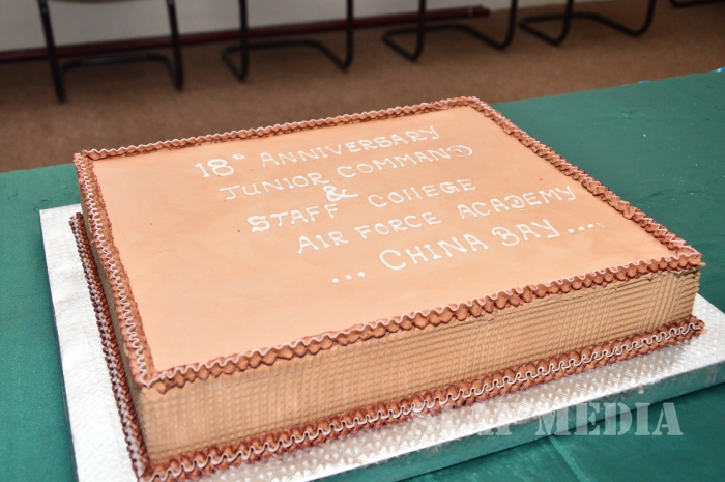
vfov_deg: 34.1
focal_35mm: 39
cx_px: 362
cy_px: 241
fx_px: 784
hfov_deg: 49.6
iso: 800
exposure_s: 1/125
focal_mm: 26
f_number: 7.1
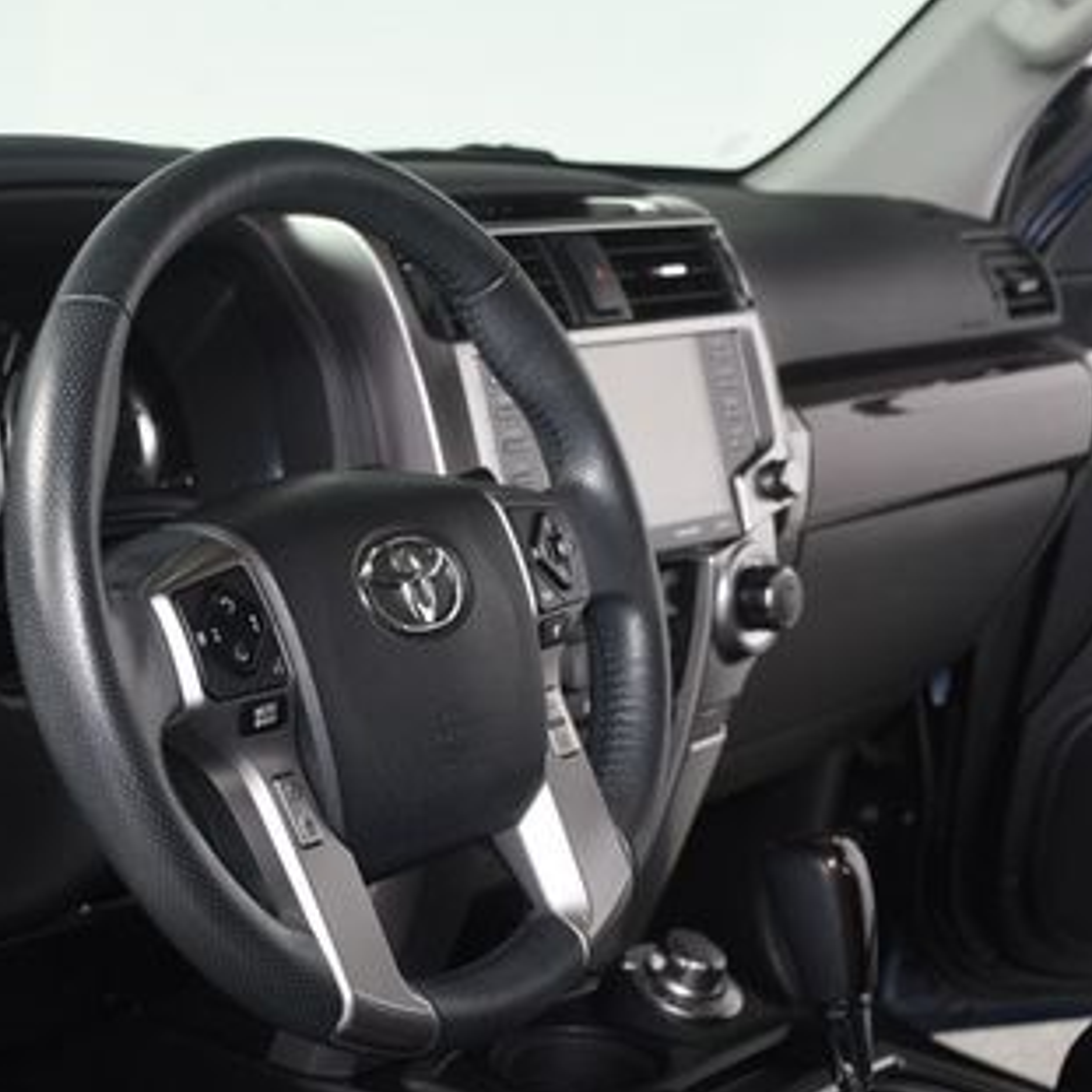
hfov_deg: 24.4
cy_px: 618
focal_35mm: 70
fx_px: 2498
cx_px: 260
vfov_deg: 24.6
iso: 100
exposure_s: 1/160
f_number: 4
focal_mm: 27
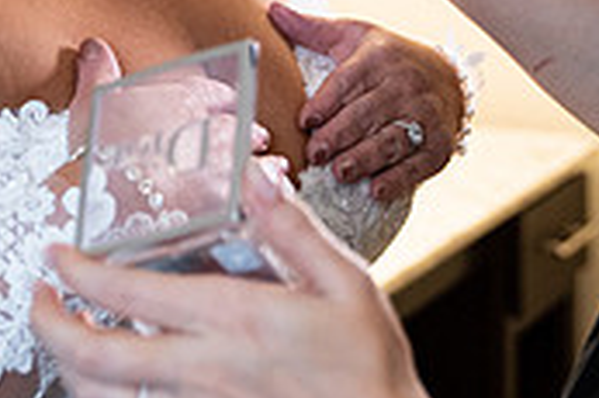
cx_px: 308
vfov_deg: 9.5
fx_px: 2344
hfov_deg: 14.6
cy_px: -144
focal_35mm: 141
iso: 2000
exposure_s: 1/640
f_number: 2.8
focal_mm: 42
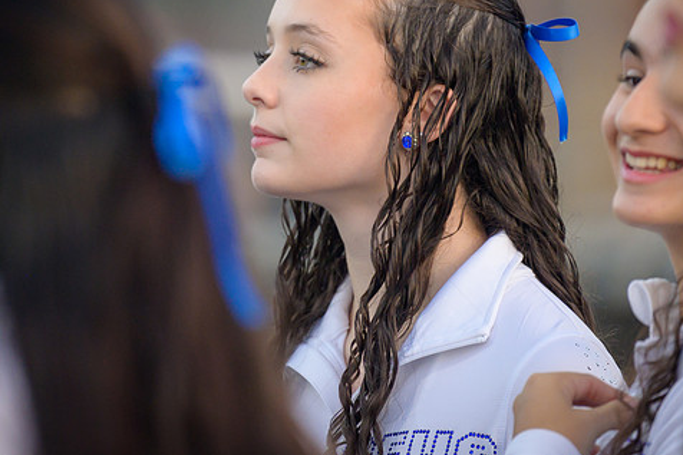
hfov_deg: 2.7
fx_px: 14527
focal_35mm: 766
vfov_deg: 1.8
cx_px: 242
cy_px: 108
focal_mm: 500
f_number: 5.6
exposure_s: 1/800
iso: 4000
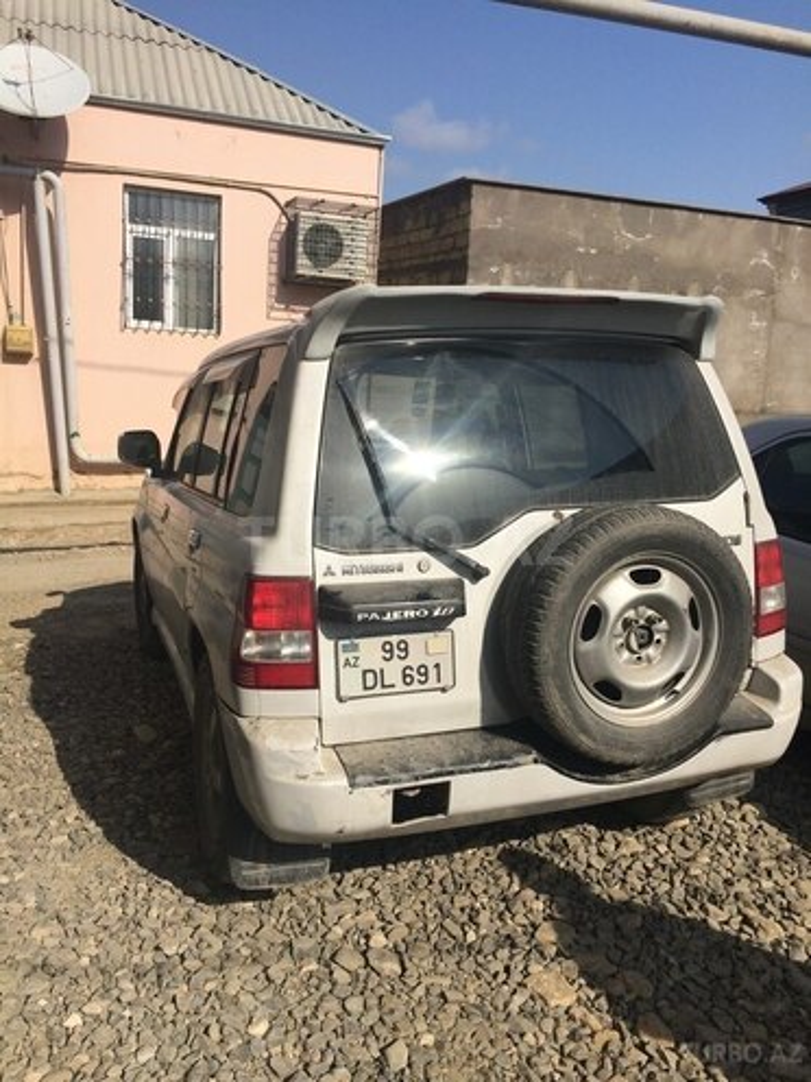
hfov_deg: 48.2
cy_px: 541
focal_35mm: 29
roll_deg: -4.9
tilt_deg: -10.5
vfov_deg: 61.7
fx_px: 906
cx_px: 406
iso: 32
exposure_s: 1/3731
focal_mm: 4.15
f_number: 2.2
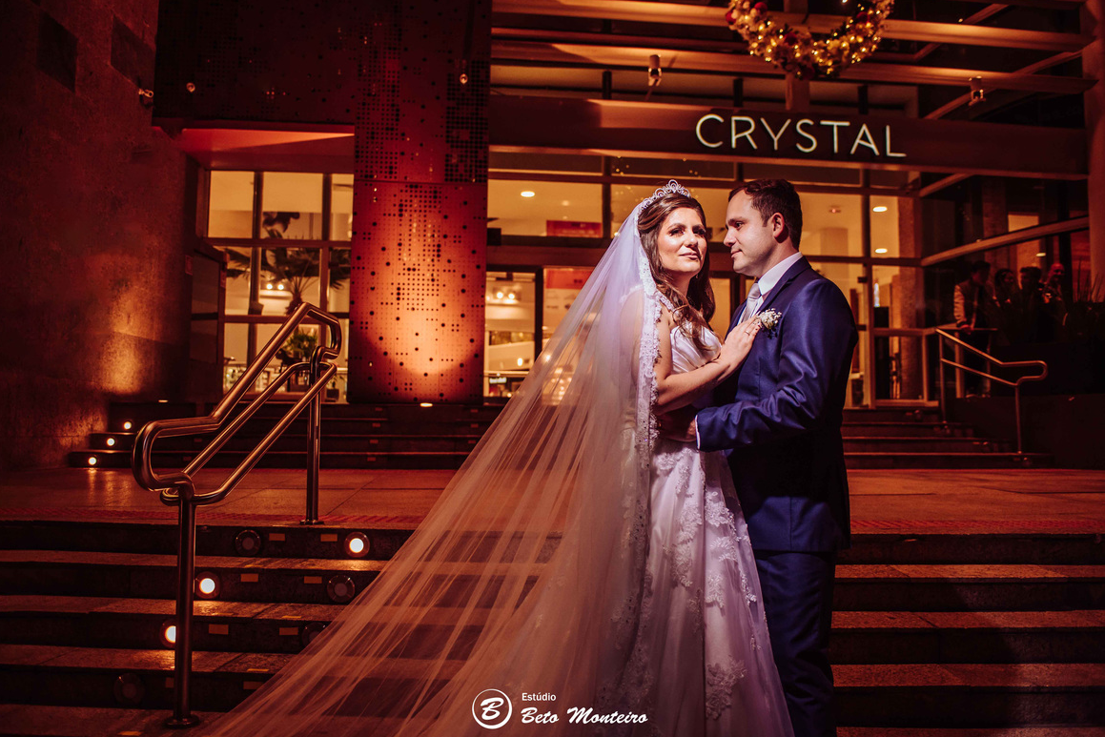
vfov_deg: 45.0
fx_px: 890
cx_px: 559
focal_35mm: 29
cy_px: 370
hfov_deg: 63.7
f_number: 2.8
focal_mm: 28
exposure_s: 1/125
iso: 1000
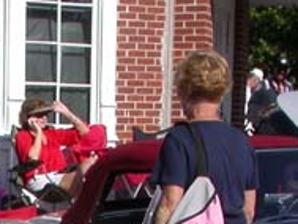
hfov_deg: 11.8
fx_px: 1387
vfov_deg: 8.7
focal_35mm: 161
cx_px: -123
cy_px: 443
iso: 100
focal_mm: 7.85
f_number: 7.5
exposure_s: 1/415
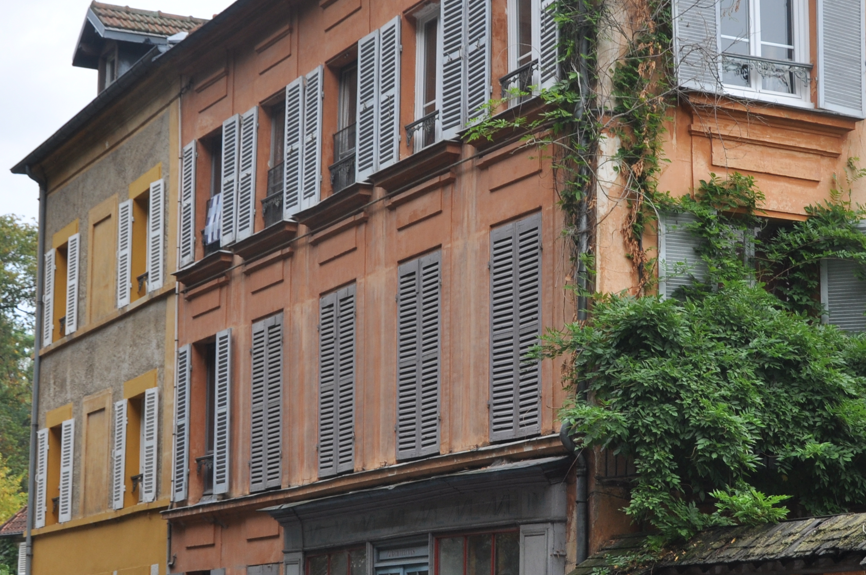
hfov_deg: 22.6
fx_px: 2162
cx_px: 550
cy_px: 257
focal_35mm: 90
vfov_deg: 15.2
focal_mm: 31
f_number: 6.3
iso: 200
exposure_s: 1/200
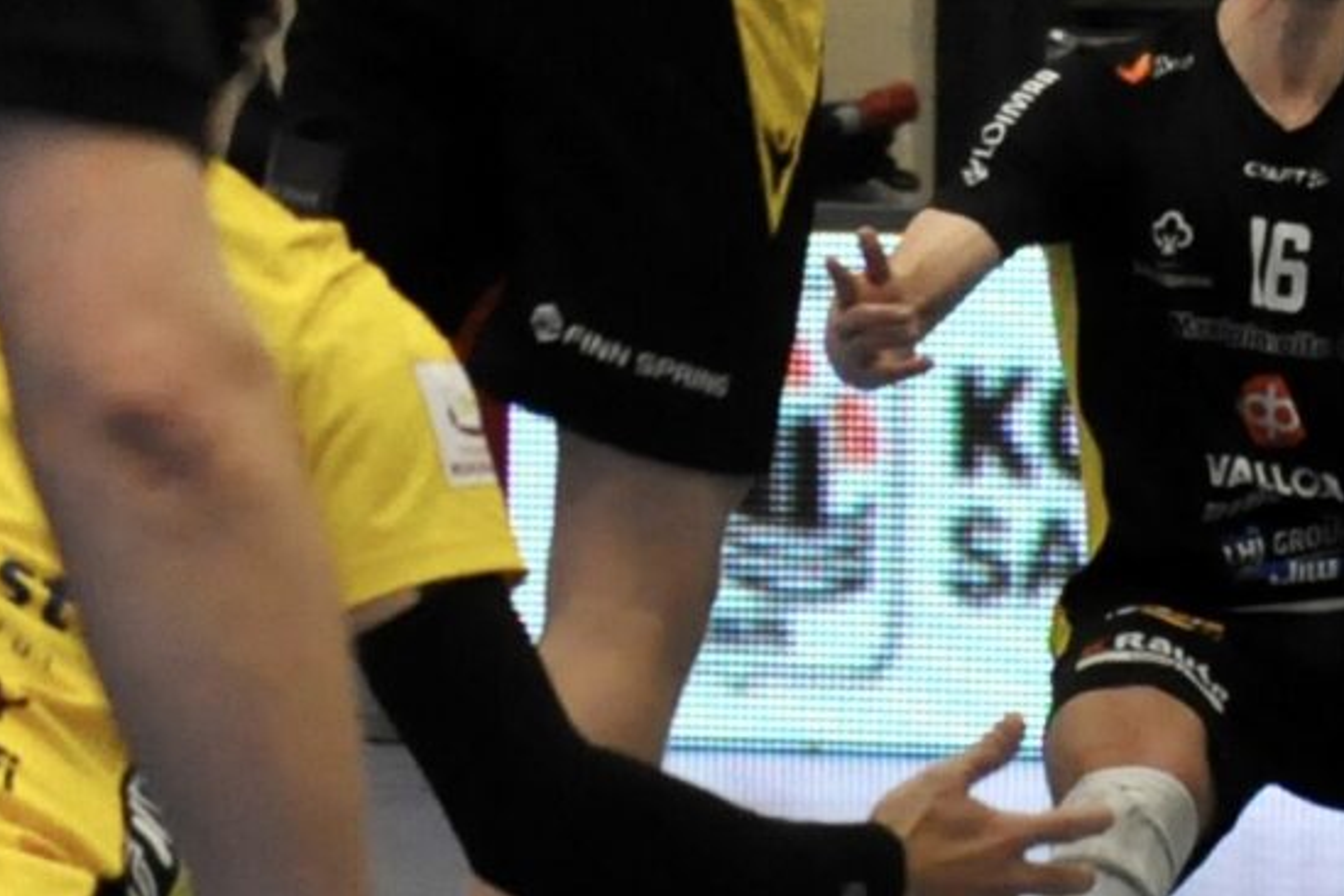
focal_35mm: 490
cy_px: -459
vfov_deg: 2.8
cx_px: 1591
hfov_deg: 4.2
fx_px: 18292
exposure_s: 1/400
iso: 1600
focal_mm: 70
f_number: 4
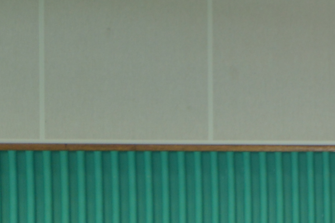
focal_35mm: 179
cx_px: 949
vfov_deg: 7.6
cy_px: 214
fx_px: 1666
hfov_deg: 9.4
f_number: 5
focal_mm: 29
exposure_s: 1/100
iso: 400
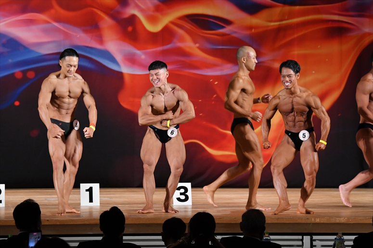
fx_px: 1895
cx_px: 186
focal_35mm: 183
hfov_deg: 11.2
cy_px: 124
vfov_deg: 7.5
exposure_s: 1/400
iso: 3200
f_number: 5.6
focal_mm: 122
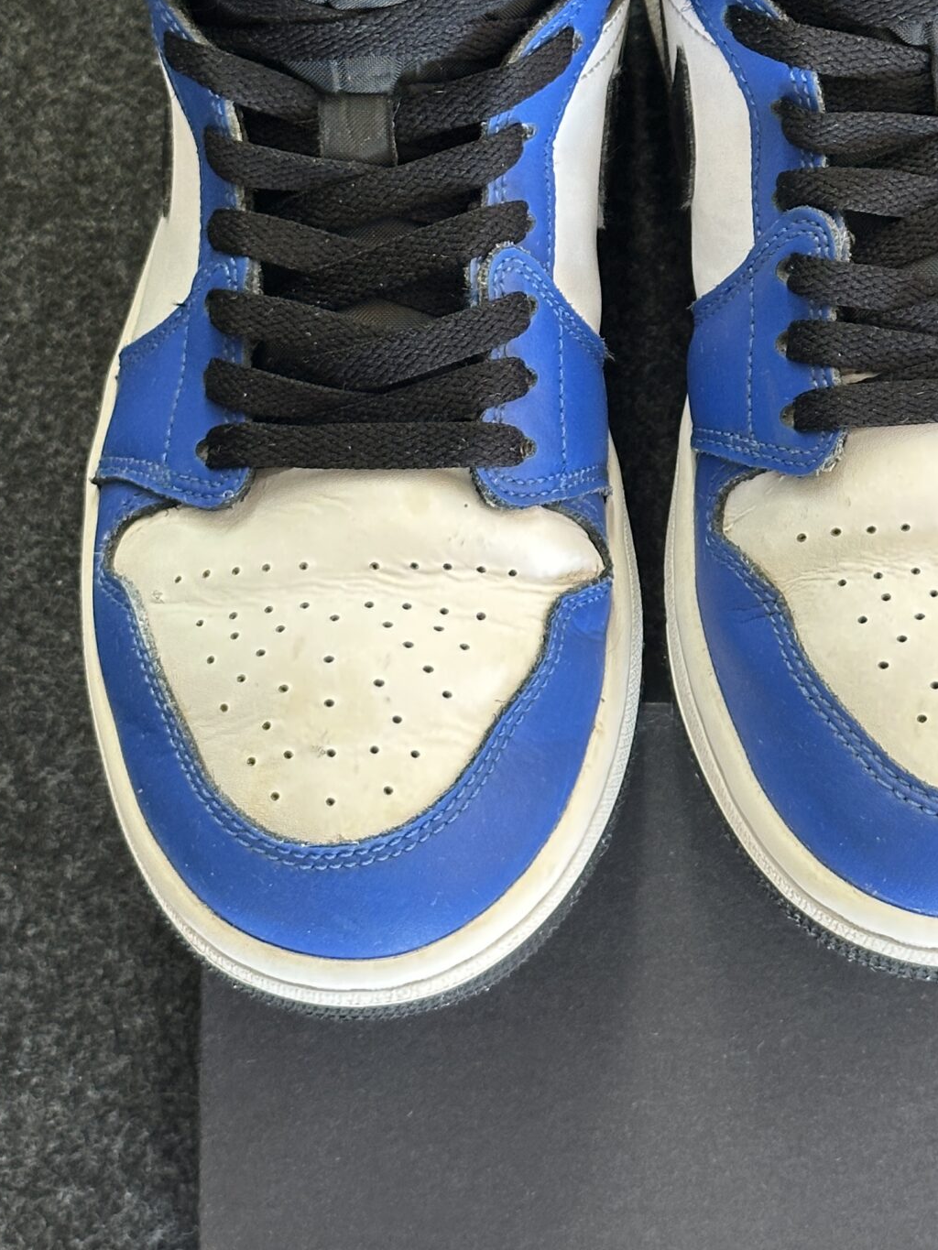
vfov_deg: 21.6
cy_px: 334
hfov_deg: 16.4
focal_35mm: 90
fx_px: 3251
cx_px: 603
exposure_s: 1/33
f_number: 1.78
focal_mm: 6.86
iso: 200
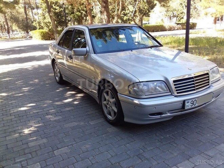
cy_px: 84
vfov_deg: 45.4
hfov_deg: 58.4
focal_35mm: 31
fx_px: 201
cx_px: 112
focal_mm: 3.3
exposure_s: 1/117
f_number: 2.2
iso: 40
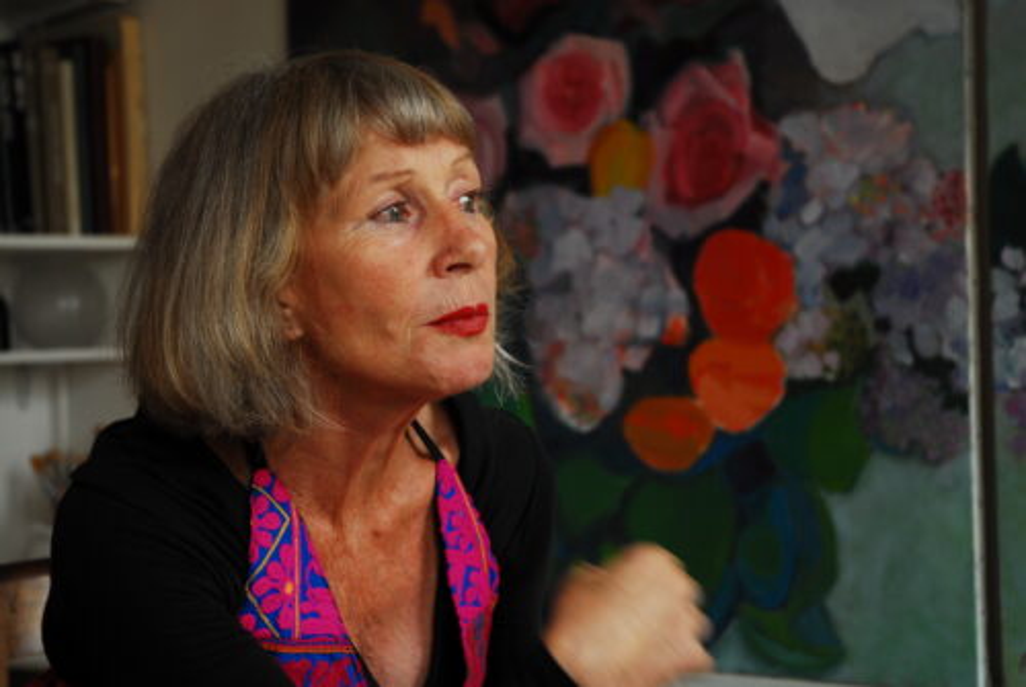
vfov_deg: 19.8
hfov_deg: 29.2
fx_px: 1969
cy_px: 344
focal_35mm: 69
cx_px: 513
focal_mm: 46
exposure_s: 1/60
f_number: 4.5
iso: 250
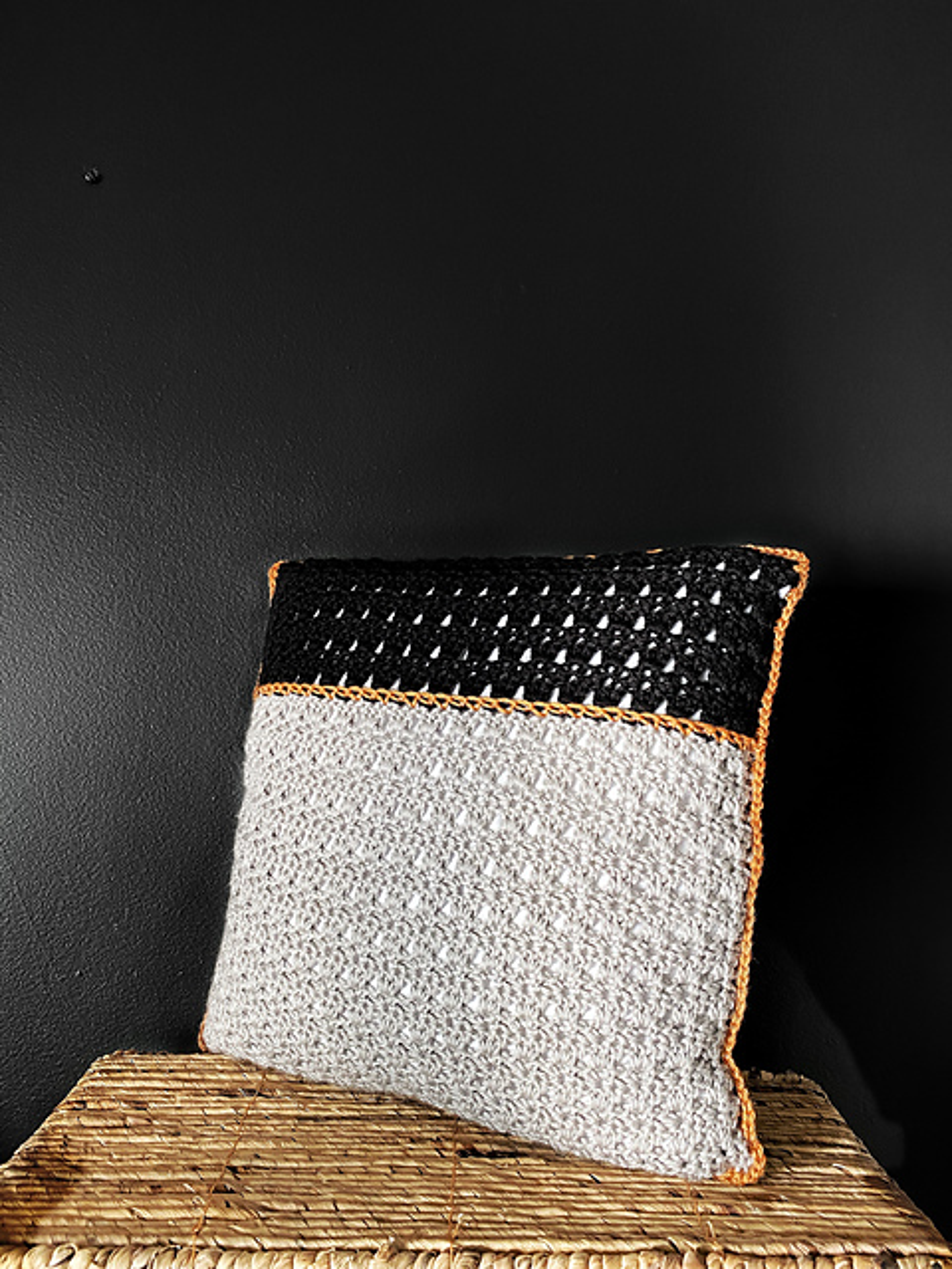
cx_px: 476
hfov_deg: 53.1
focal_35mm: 26
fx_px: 953
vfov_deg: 67.3
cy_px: 634
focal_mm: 4.25
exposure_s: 1/60
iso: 160
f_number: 1.8
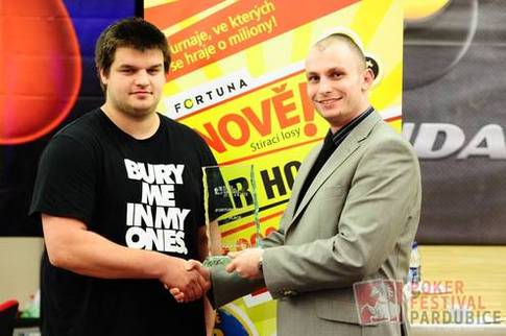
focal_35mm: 85
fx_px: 1193
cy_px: 168
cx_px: 253
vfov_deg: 16.0
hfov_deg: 23.9
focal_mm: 85
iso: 6400
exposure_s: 1/200
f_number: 4.5
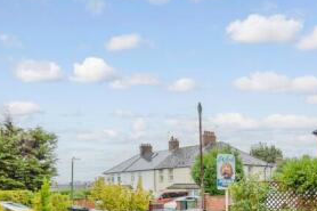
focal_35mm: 33
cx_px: 176
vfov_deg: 38.3
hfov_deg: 57.1
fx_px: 290
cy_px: 171
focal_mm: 14
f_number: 8
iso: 125
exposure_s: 1/50
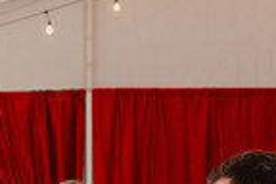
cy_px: 317
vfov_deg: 4.8
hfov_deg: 7.3
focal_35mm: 282
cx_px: 100
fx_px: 2162
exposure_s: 1/80
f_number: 5.6
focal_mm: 70
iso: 2000
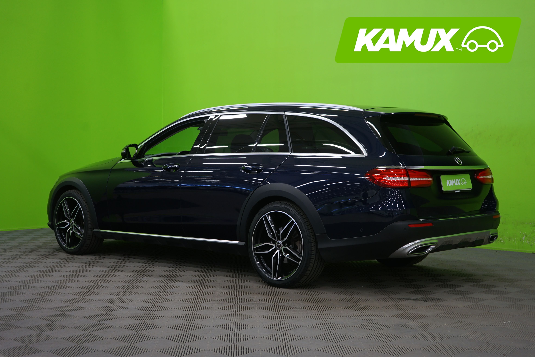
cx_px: 268
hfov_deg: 41.1
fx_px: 713
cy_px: 178
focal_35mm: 48
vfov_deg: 28.1
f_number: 5
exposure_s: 1/10
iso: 400
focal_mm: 48
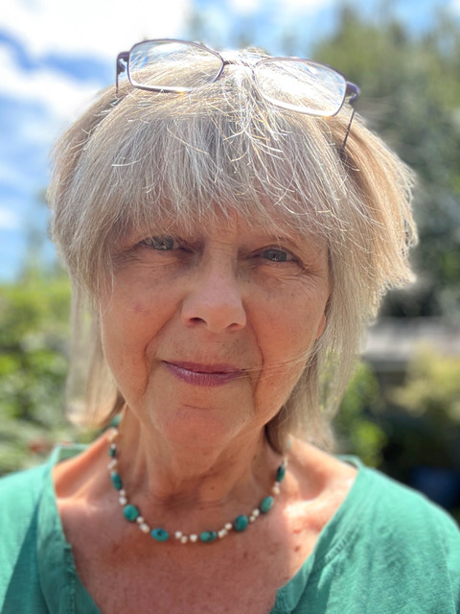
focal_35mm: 30
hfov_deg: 46.8
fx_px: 532
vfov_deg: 60.0
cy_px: 307
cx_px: 230
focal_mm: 2.71
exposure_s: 1/250
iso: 32
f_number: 2.2
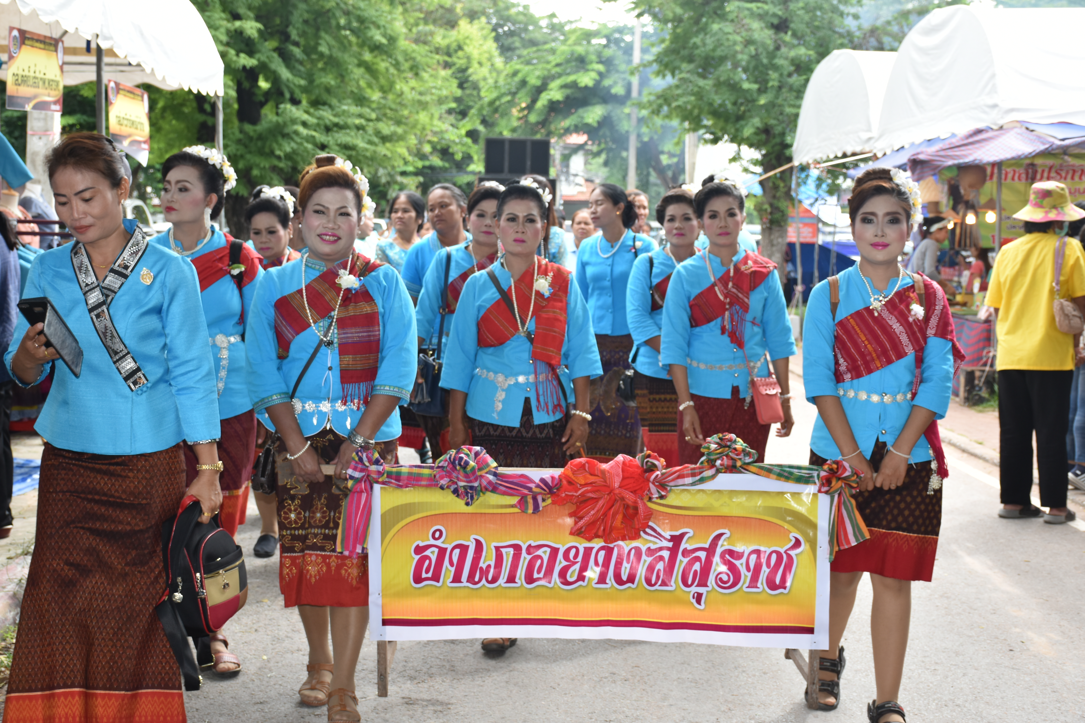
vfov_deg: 25.8
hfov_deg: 37.9
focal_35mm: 52
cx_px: 542
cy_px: 362
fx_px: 1582
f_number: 5.6
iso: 220
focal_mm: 35
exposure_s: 1/125
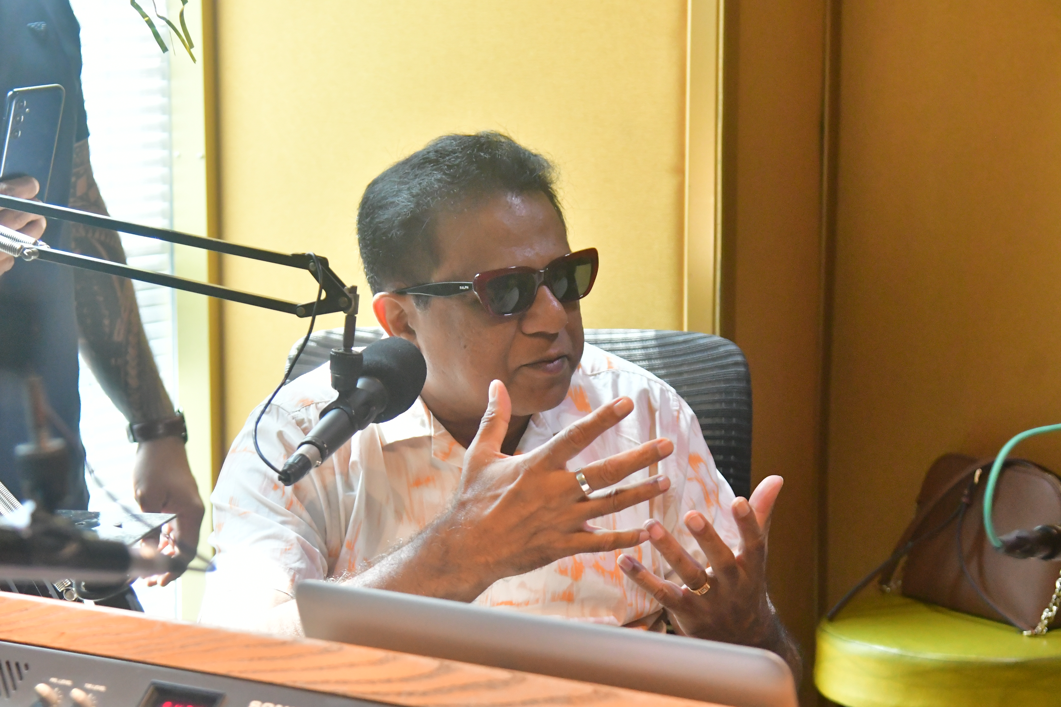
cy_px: 354
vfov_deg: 14.1
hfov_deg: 21.0
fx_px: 2859
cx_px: 530
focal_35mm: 97
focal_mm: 65
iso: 4000
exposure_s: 1/250
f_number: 4
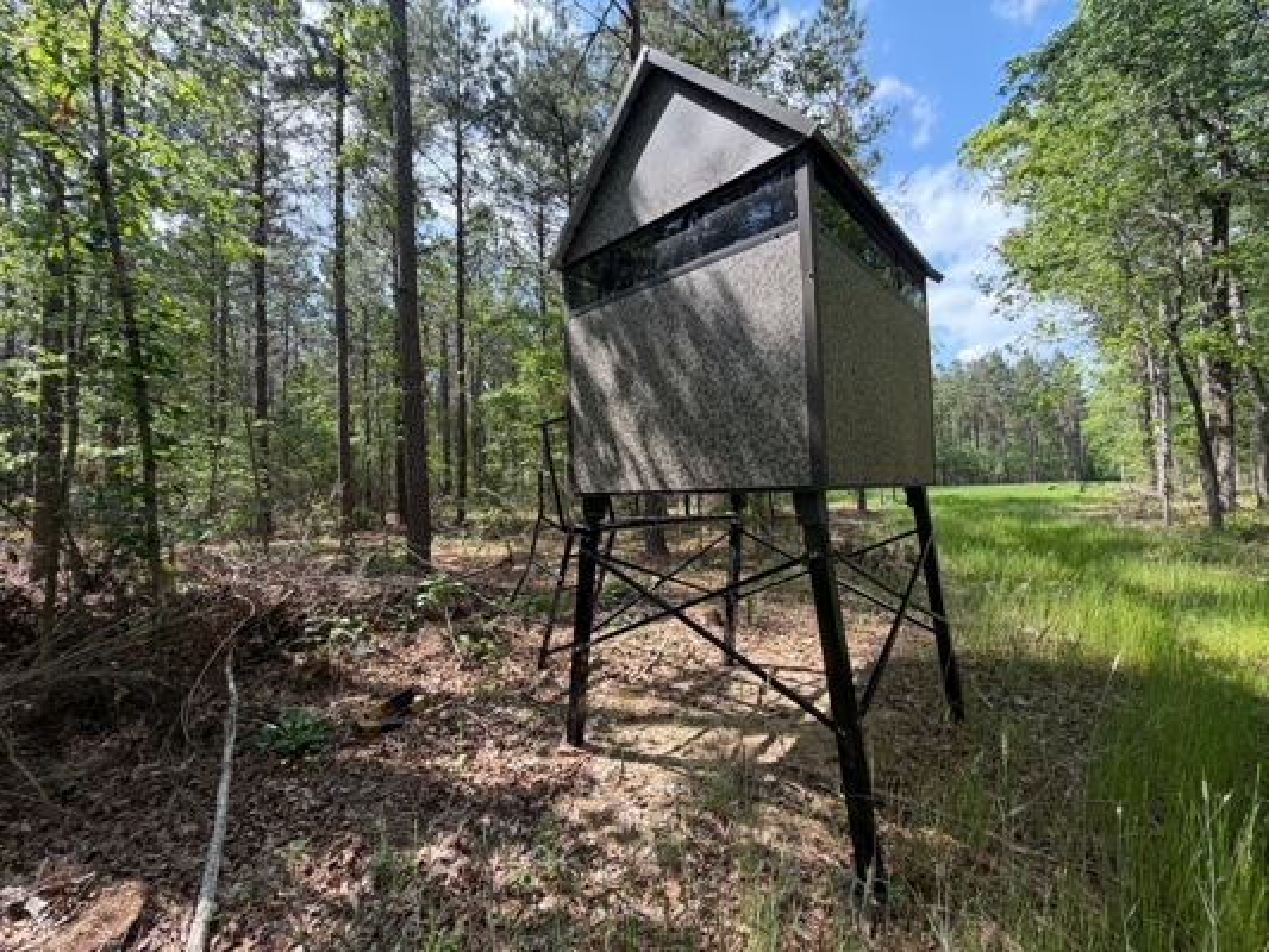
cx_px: 634
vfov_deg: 85.7
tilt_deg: +0.3
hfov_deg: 102.1
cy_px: 476
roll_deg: +1.6
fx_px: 513
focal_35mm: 14
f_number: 2.2
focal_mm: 2.22
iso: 50
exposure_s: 1/361
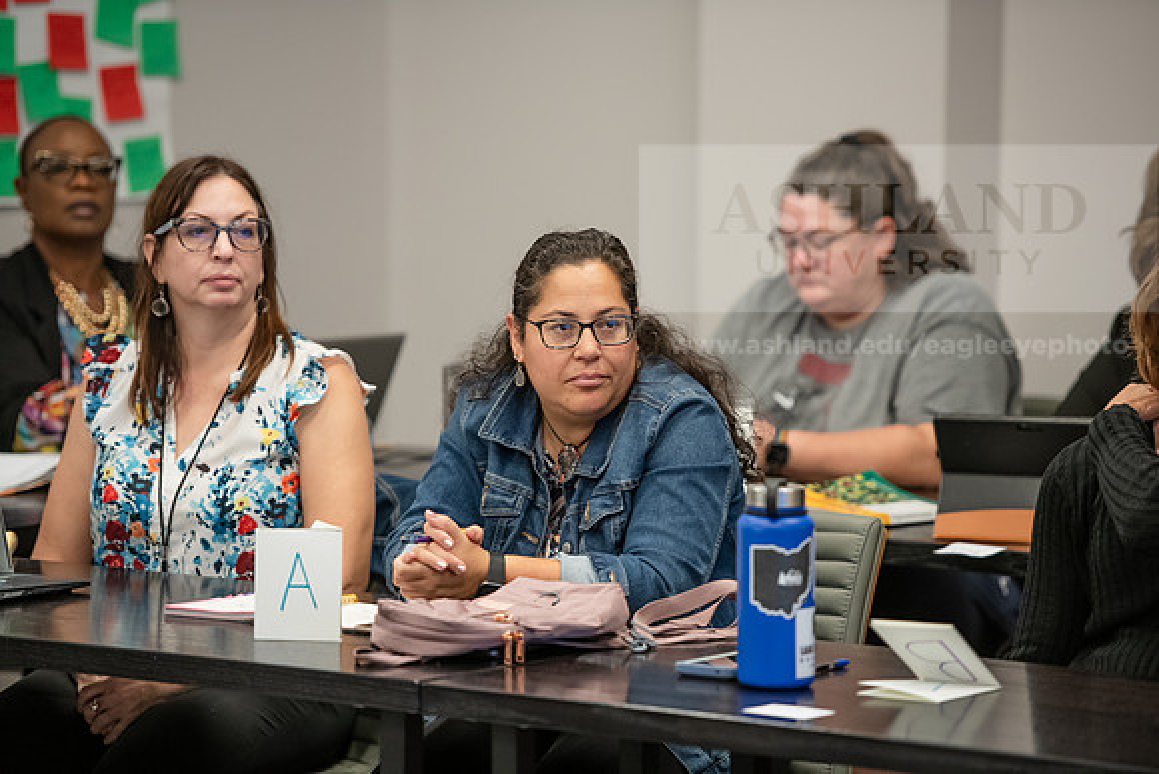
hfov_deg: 11.7
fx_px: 5635
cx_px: 580
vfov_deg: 7.9
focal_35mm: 175
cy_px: 387
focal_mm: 175
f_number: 2.8
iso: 1250
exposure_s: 1/200
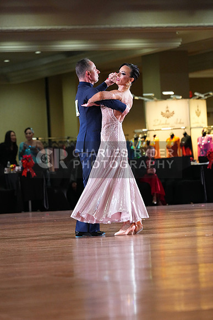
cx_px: 106
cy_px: 160
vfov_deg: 10.3
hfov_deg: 6.9
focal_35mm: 200
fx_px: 1774
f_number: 5
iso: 6400
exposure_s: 1/400
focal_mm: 200
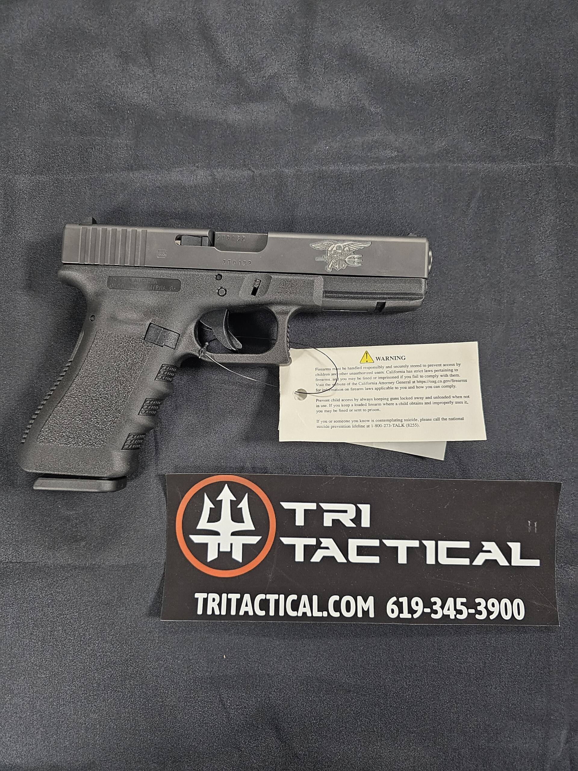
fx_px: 512
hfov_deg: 58.9
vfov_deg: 73.9
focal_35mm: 23
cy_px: 386
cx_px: 289
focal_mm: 6.3
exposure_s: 1/60.2
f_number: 1.7
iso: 640
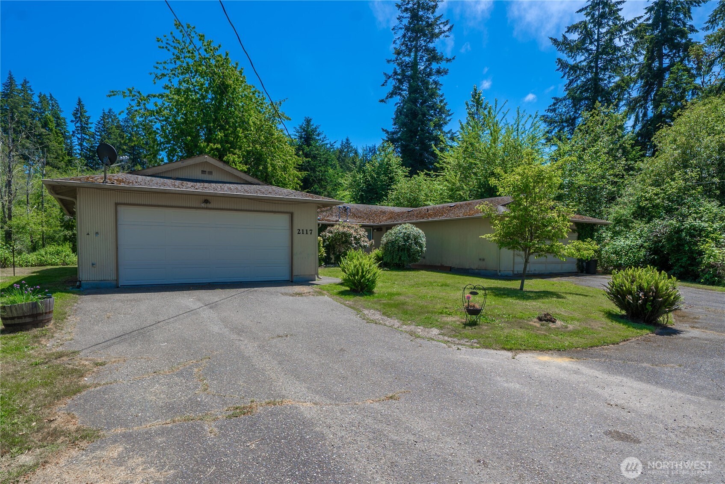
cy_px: 242
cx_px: 362
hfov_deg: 96.7
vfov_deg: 73.8
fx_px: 322
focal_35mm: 16
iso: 80
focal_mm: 16
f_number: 7.1
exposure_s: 1/200
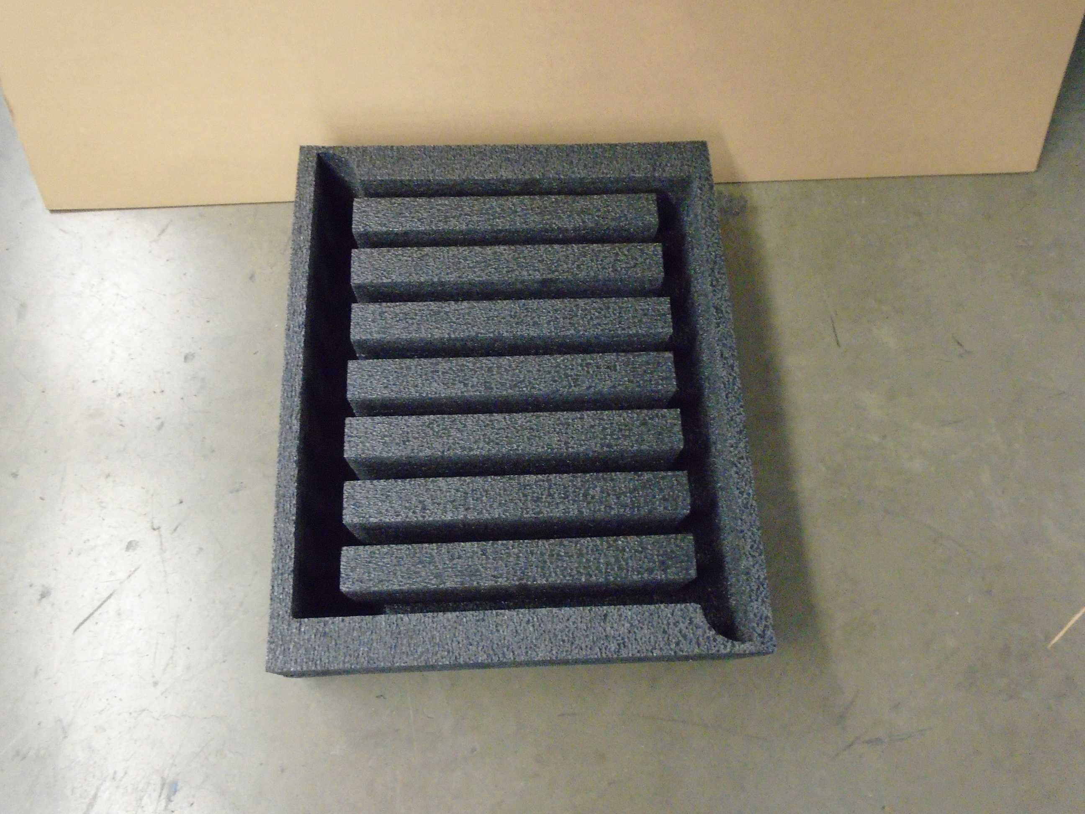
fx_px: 815
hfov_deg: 67.3
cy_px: 407
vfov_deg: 53.1
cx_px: 542
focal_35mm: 26
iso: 800
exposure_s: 1/15
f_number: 3.2
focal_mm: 4.6
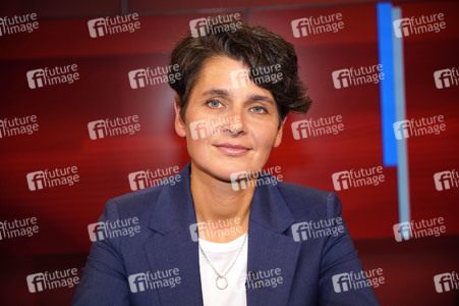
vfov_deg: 17.9
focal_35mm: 76
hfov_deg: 26.7
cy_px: 153
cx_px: 230
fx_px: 968
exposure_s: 1/160
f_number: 4.5
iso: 1600
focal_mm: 76
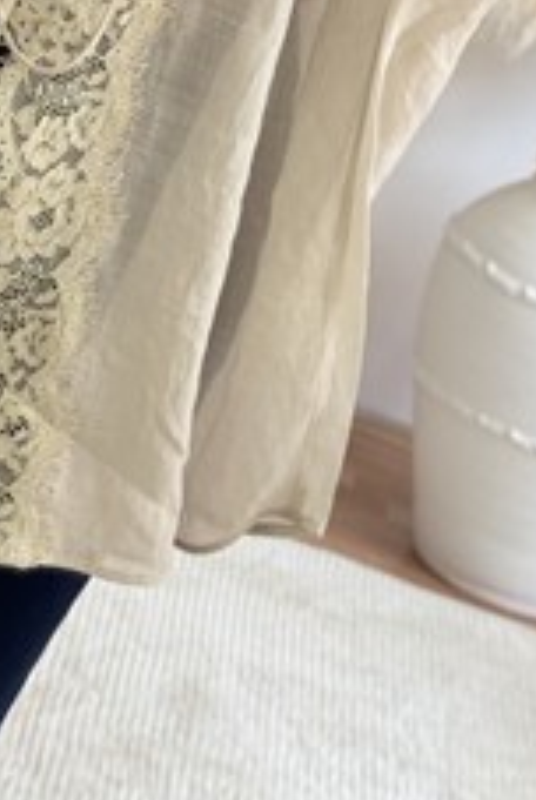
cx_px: -39
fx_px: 2605
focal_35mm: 117
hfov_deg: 11.6
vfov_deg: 17.1
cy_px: -5
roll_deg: -14.9
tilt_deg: -37.6
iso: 50
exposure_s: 1/128
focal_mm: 6.76
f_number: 1.78
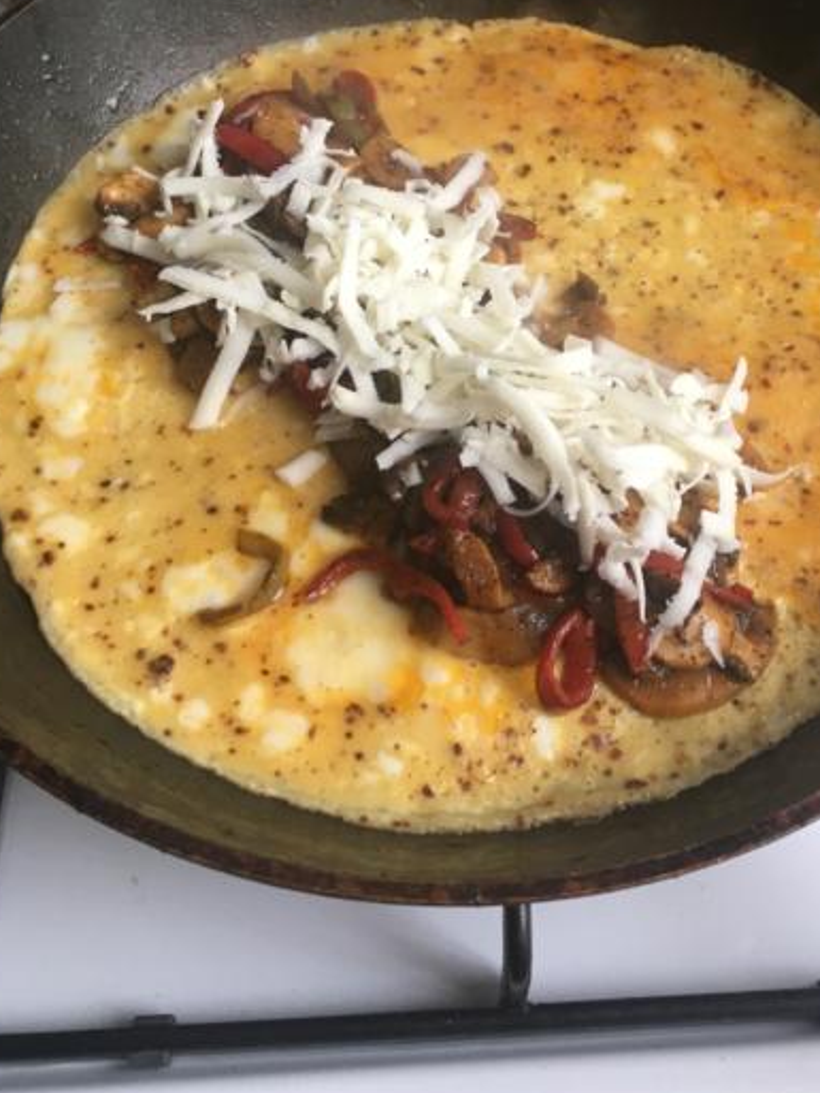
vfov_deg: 47.5
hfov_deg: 36.6
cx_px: 520
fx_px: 1231
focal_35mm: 39
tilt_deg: -57.3
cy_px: 428
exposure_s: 1/33
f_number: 2.2
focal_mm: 4.15
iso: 100
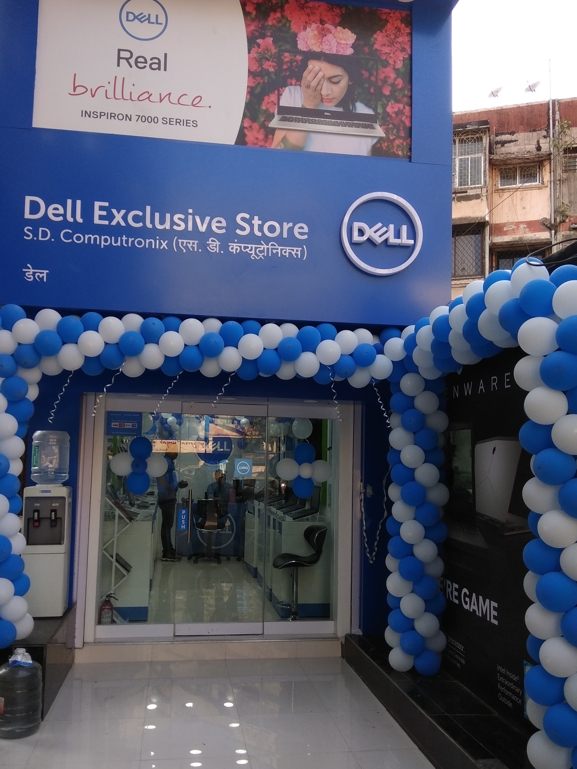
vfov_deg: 71.5
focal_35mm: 24
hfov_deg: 56.8
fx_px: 533
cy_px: 413
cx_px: 274
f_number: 2
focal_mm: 3.57
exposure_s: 1/158
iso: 100
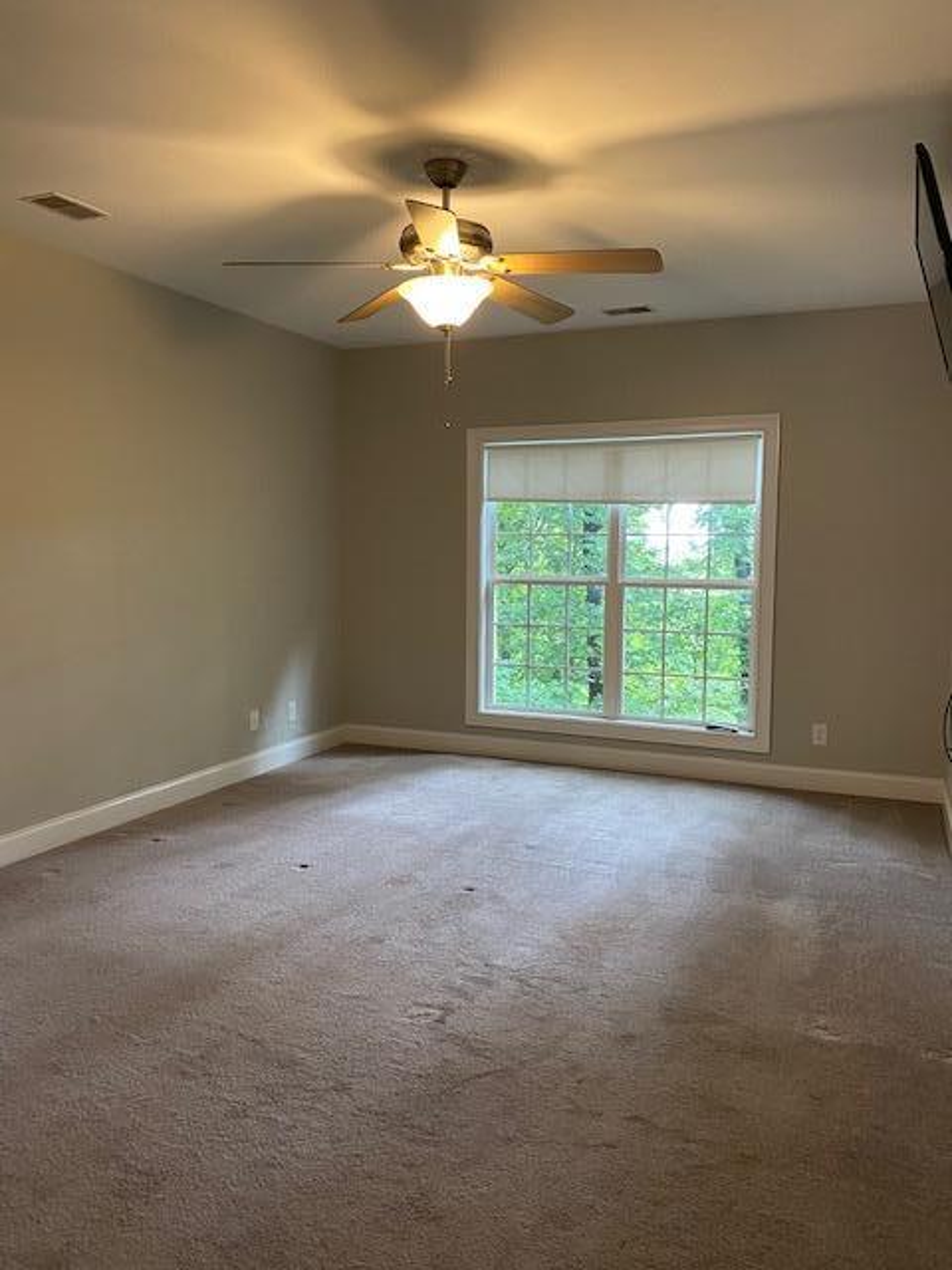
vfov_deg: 67.3
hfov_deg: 53.1
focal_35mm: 26
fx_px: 953
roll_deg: +0.4
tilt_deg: -3.1
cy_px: 635
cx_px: 476
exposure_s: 1/60
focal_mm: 4.25
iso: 200
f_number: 1.8
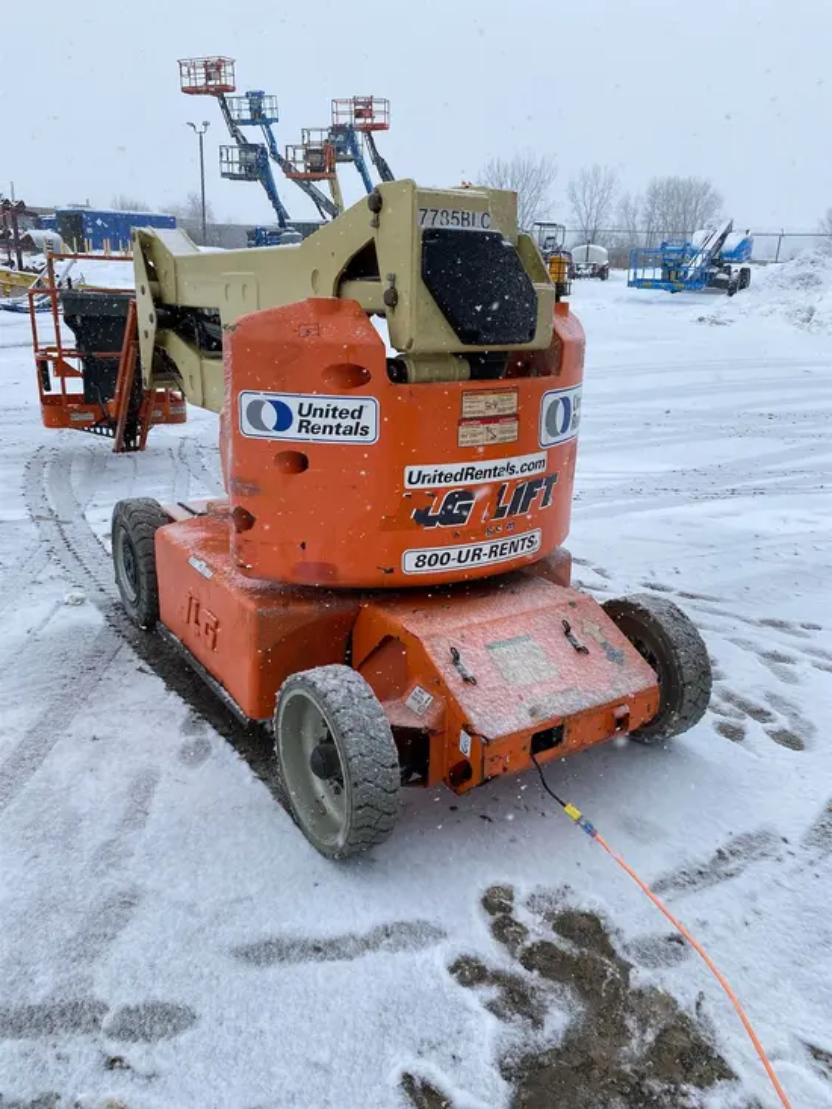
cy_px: 554
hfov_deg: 53.1
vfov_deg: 67.3
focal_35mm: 26
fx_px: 833
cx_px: 416
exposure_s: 1/2358
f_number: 1.8
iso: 32
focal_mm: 4.25
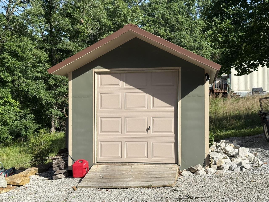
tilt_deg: +1.0
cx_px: 134
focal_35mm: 48
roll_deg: +0.4
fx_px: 373
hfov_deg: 39.7
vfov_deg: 30.3
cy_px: 101
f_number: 1.78
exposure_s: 1/4587
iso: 80
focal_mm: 6.76
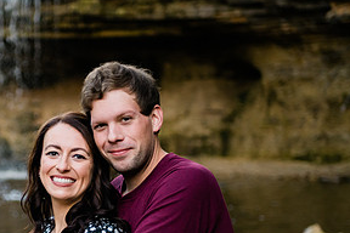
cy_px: 181
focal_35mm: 128
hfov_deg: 15.8
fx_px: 1244
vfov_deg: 10.7
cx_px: 38
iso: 400
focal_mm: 62
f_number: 2.8
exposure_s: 1/500
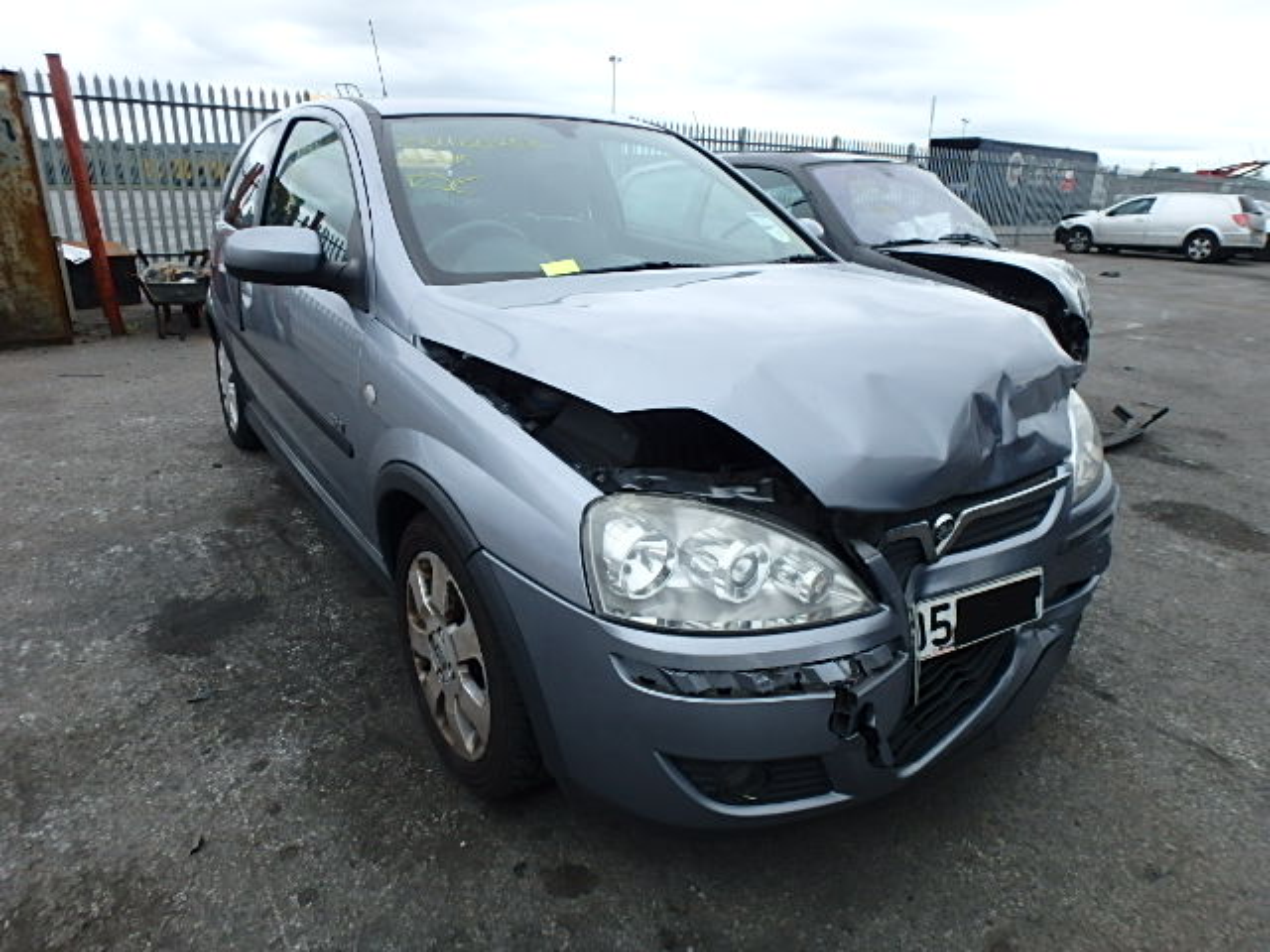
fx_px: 770
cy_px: 476
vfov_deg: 63.4
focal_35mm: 21
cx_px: 635
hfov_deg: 79.0
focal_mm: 3.7
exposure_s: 1/250
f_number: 3.5
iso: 125
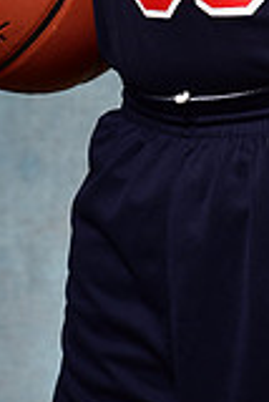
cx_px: 225
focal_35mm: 253
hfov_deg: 5.4
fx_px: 2829
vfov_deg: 8.0
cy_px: -198
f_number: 5
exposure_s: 1/200
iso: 100
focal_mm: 70
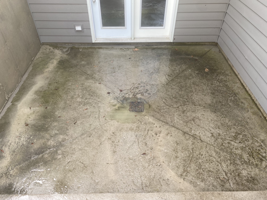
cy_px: 100
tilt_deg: -42.1
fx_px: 201
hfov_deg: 67.3
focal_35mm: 26
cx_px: 134
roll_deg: -0.8
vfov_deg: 53.1
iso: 32
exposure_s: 1/123
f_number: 1.8
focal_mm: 4.25
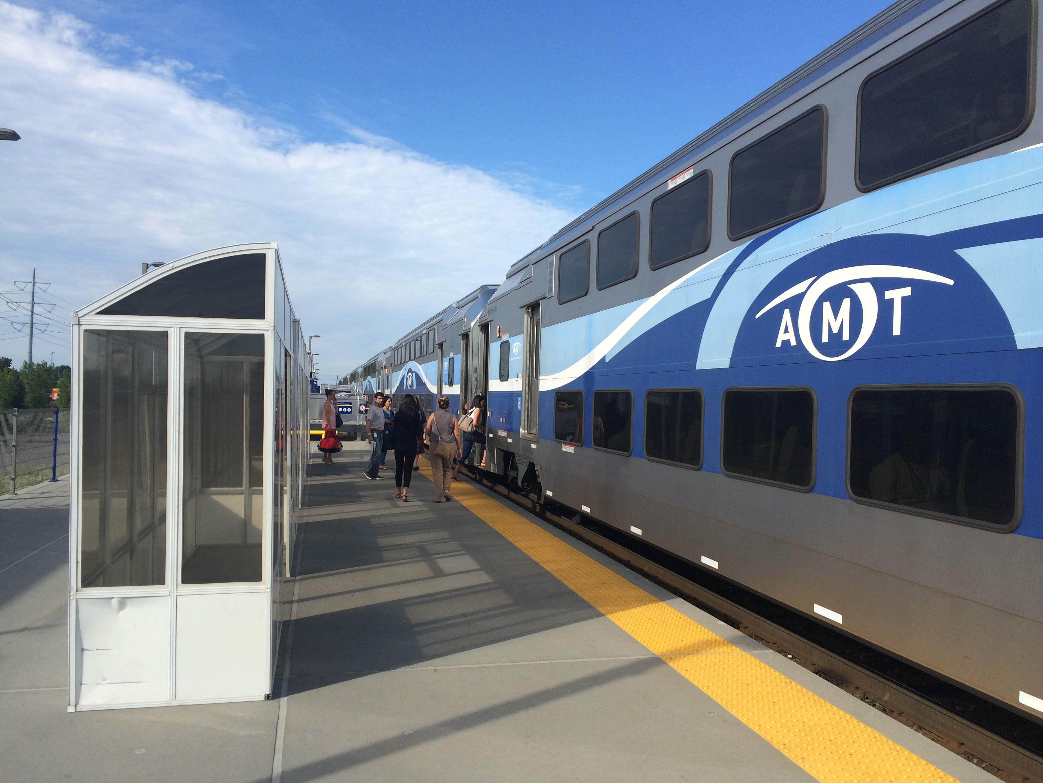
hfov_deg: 61.7
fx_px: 874
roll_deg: -0.7
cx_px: 522
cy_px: 392
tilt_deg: -0.9
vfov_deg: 48.2
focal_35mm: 29
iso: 32
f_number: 2.2
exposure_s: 1/1786
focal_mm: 4.15
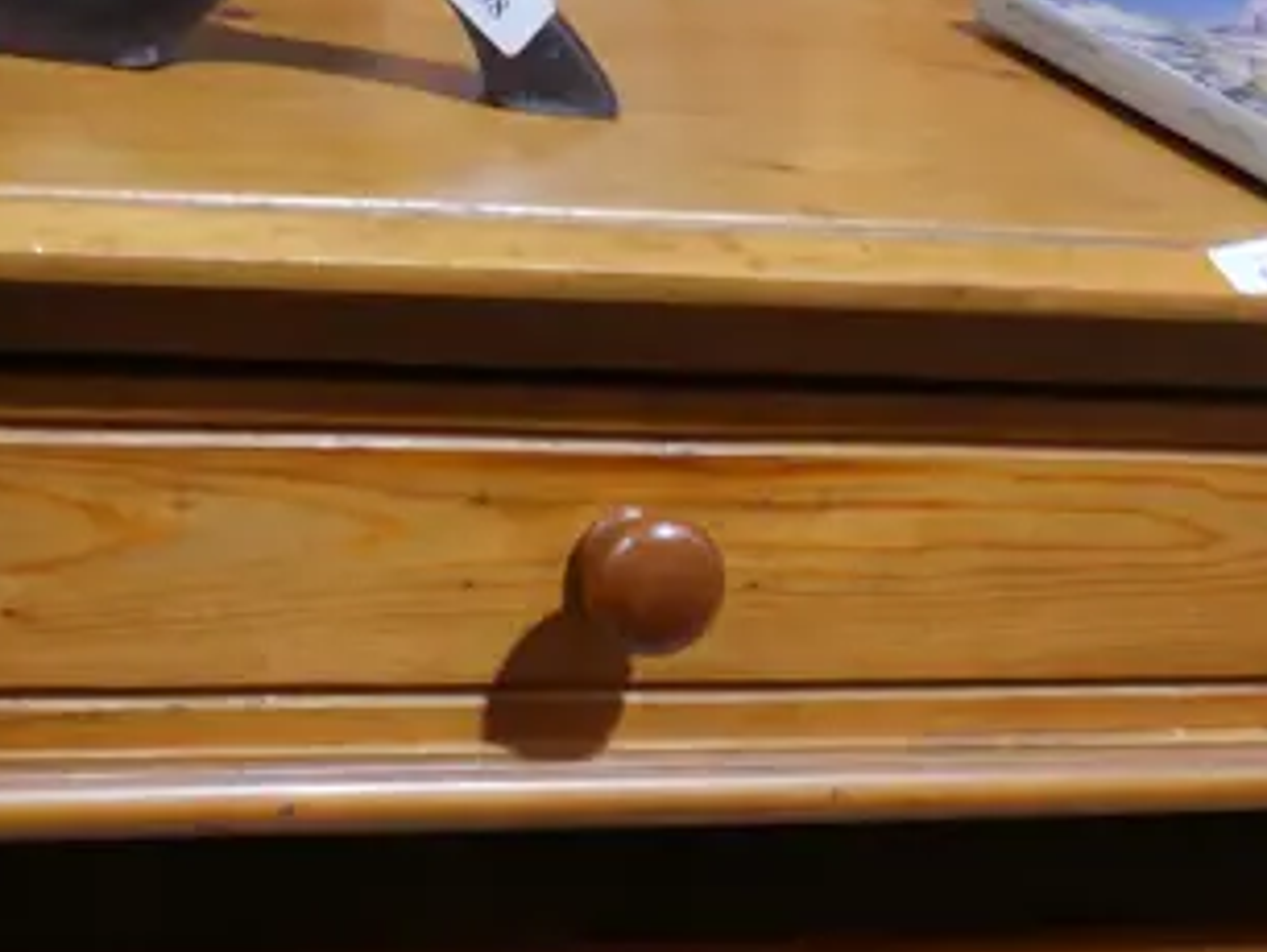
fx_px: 3919
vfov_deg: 13.0
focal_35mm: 107
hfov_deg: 18.2
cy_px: 1517
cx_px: 956
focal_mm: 16
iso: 400
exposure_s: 1/60
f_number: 3.6
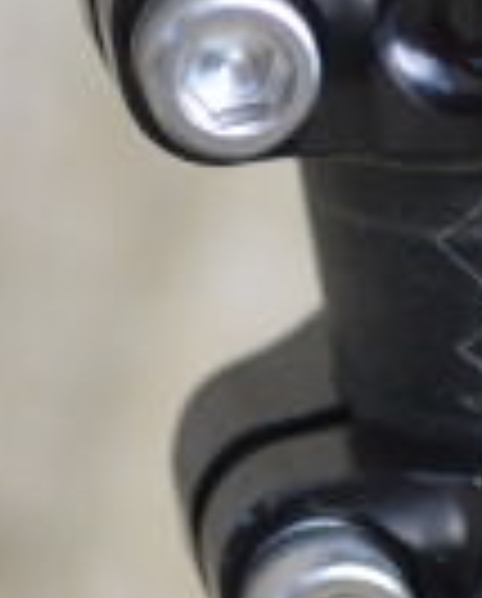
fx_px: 4674
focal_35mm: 263
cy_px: 216
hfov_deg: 5.9
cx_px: 572
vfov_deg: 7.3
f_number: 4.8
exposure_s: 1/100
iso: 800
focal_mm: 32
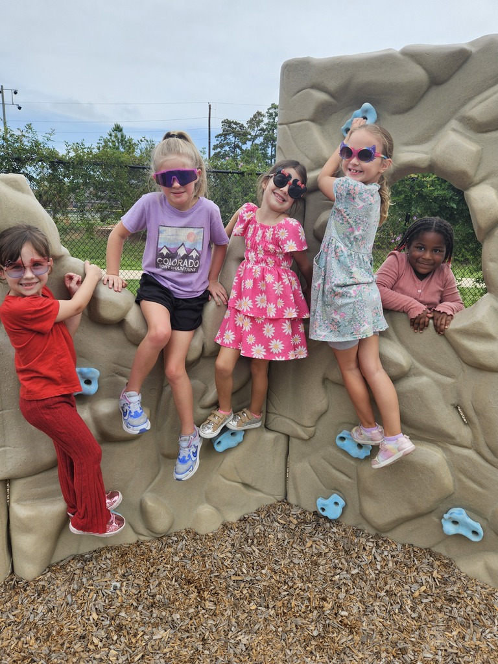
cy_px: 332
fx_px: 441
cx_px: 249
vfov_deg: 73.9
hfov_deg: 58.9
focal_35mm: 23
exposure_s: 1/850
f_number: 1.8
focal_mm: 5.4
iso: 25
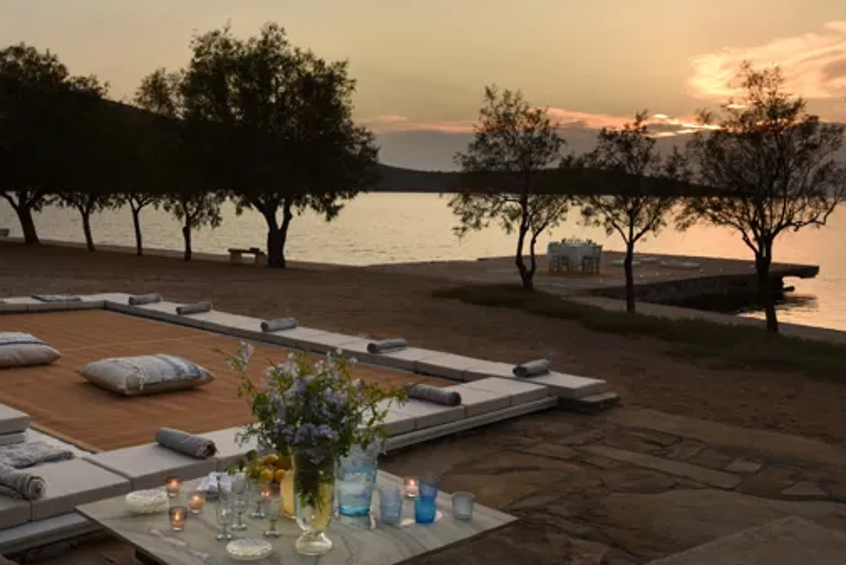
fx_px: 893
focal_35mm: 38
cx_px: 352
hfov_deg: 50.5
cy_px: 235
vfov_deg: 35.0
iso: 640
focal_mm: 32
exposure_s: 1/200
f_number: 10
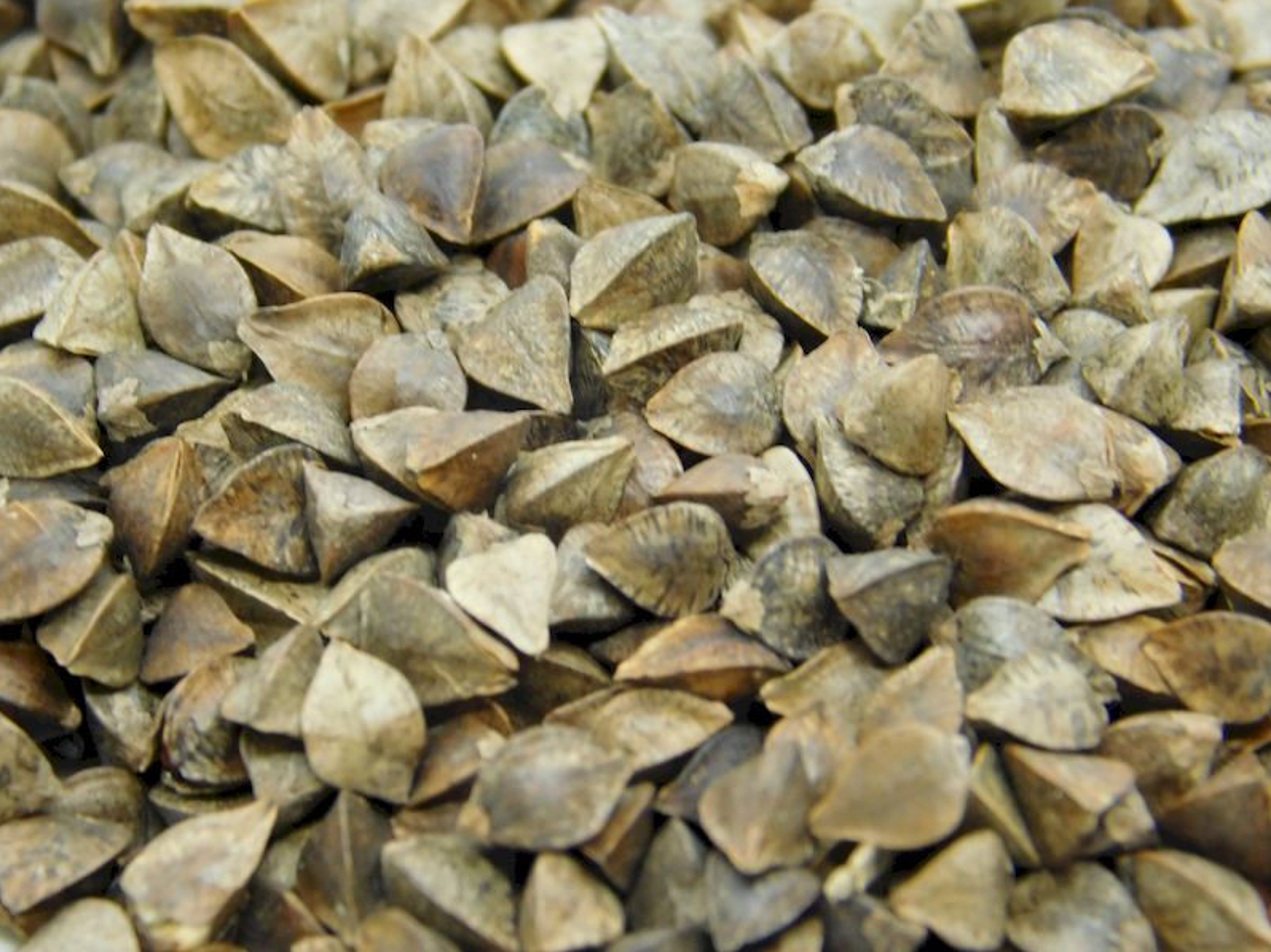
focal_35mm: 233
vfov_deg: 6.4
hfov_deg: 8.5
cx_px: 635
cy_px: 475
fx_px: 8551
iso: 560
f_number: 5.6
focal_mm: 41.3
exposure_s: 1/30
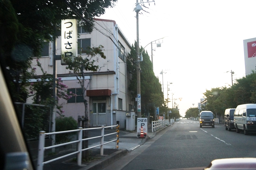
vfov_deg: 33.4
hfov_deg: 48.5
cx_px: 125
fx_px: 284
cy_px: 83
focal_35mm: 40
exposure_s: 1/125
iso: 1600
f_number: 4
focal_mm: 26
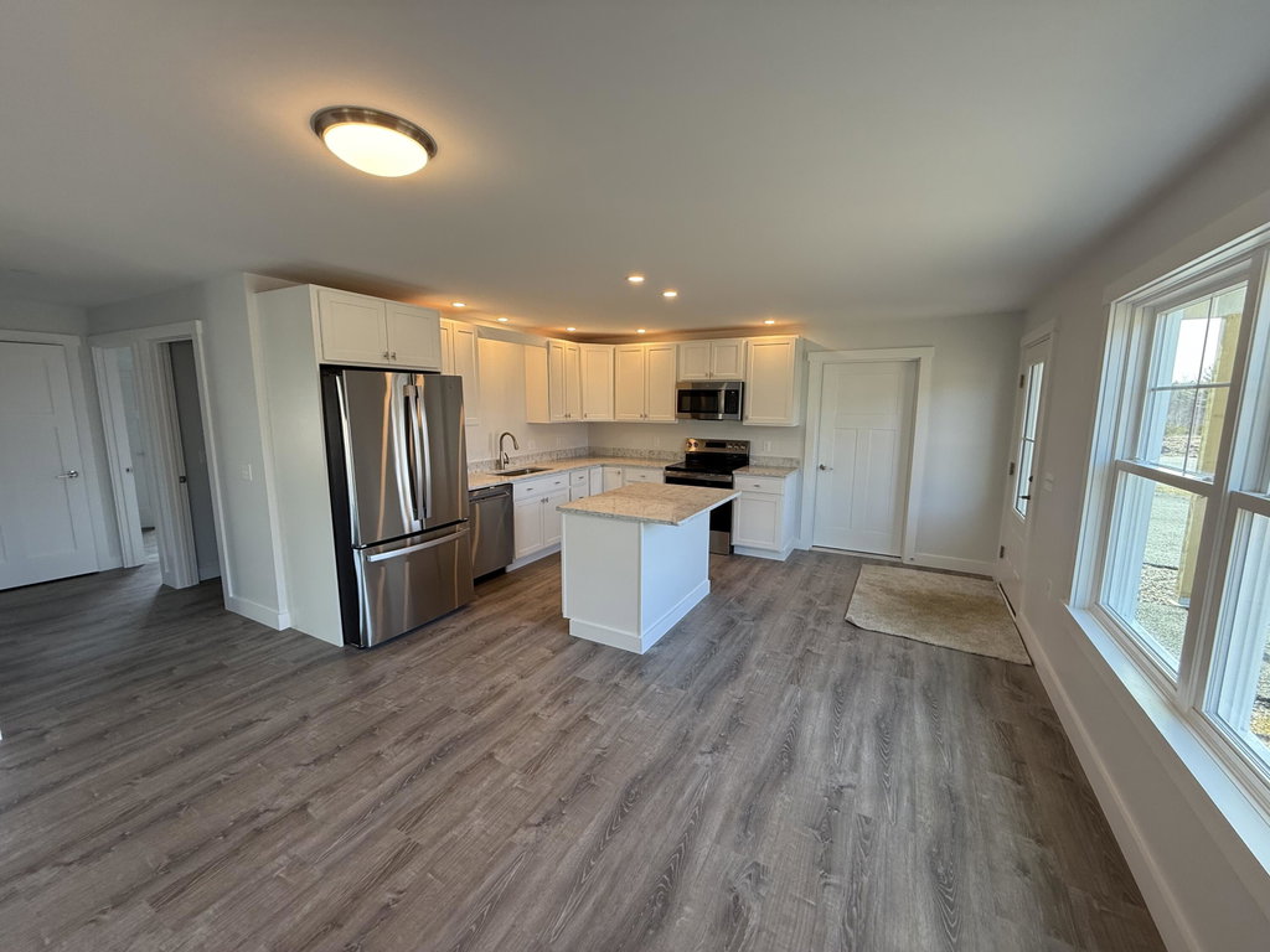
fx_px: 514
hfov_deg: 102.1
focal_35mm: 14
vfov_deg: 85.7
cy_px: 476
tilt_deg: -5.2
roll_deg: -1.2
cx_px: 635
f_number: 2.2
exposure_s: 1/120
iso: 100
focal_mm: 2.22
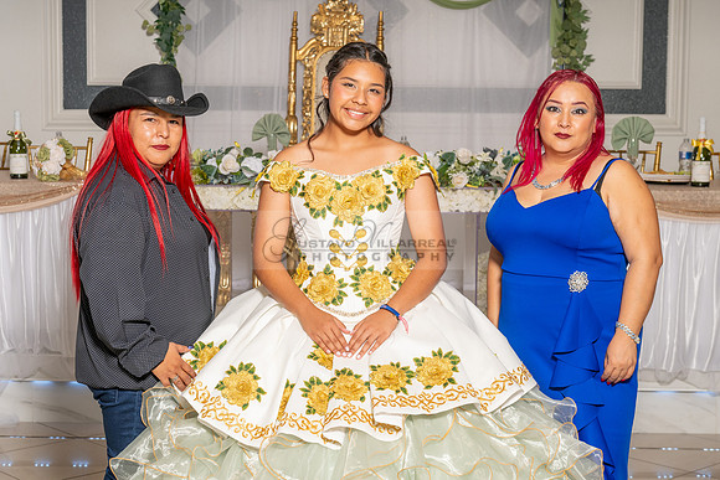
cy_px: 216
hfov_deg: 30.7
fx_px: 1309
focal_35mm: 65
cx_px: 330
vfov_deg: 20.8
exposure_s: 1/200
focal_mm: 58
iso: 200
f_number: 6.3
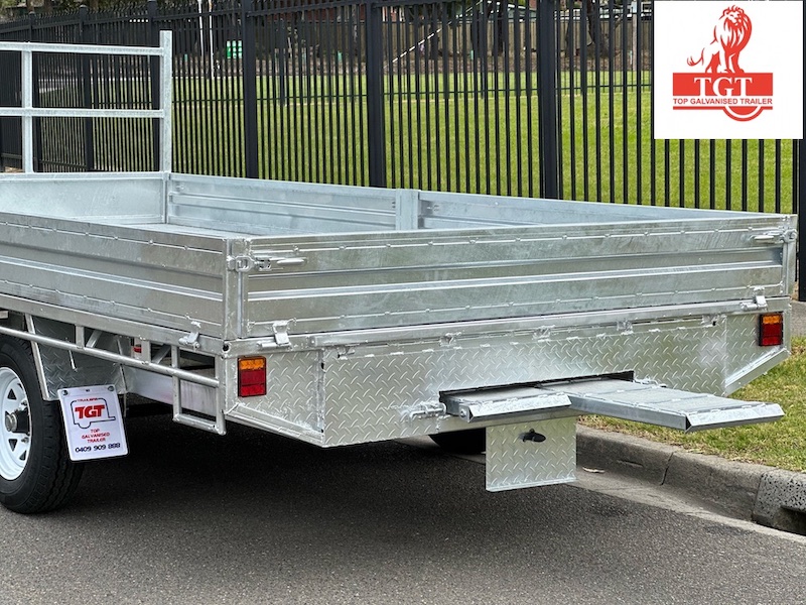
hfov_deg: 25.3
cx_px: 403
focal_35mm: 77
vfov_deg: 19.1
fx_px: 1793
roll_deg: +1.2
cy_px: 302
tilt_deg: -6.8
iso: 32
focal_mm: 9
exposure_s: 1/374
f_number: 2.8
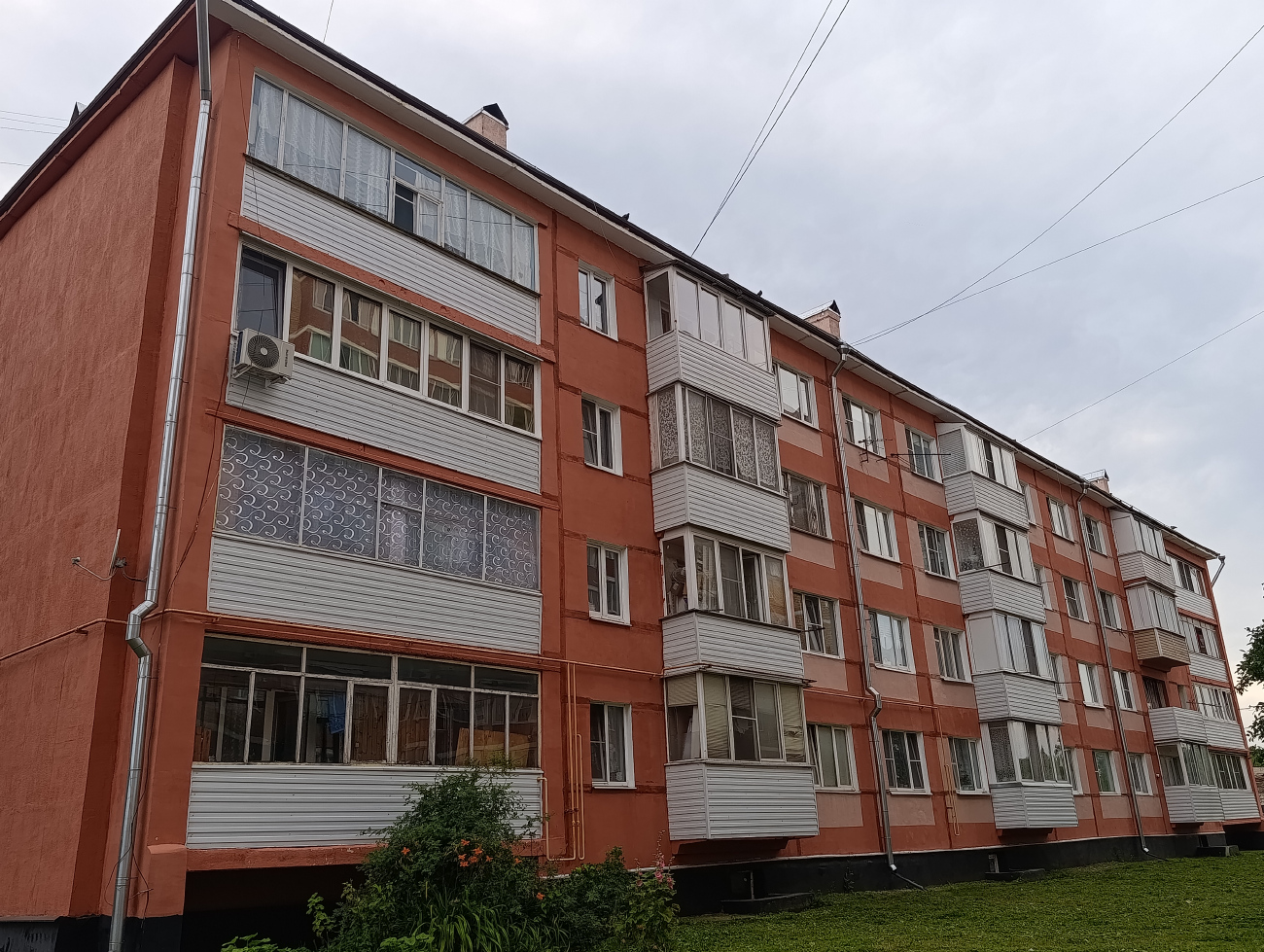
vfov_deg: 48.3
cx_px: 632
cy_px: 476
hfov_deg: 61.6
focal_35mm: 29
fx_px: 1060
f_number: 1.7
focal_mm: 6.11
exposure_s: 1/183
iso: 50
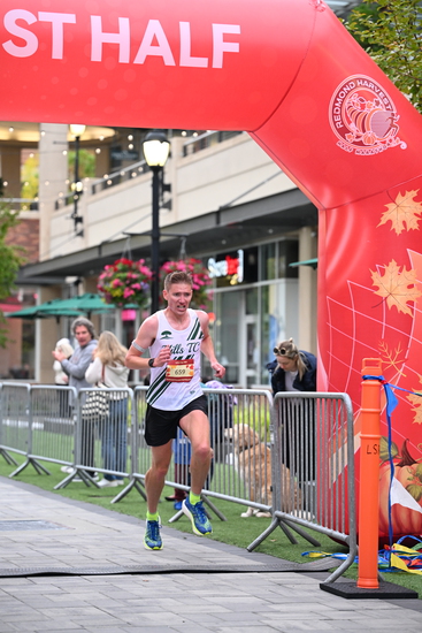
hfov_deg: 13.8
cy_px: 316
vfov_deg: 20.6
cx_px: 211
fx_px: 1740
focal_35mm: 99
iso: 1600
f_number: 2.8
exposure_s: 1/800
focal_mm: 99
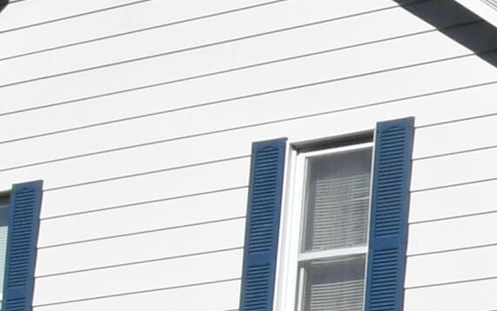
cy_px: 393
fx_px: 2600
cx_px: 927
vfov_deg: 6.8
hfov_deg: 10.2
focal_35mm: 192
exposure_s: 1/320
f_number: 22
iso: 800
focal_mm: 18
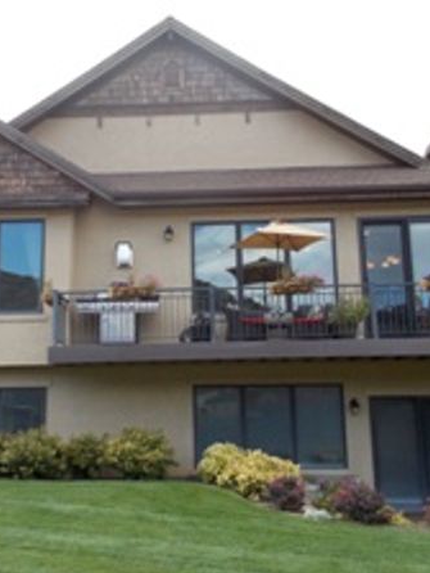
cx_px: 171
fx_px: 645
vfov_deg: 47.8
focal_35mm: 39
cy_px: 288
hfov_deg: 36.7
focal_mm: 4.1
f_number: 3.3
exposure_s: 1/250
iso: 125
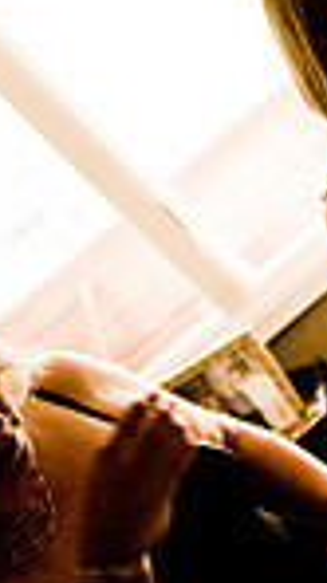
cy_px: -110
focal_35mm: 105
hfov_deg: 9.6
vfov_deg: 19.2
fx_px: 1623
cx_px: 902
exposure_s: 1/125
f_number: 2.8
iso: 800
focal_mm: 17
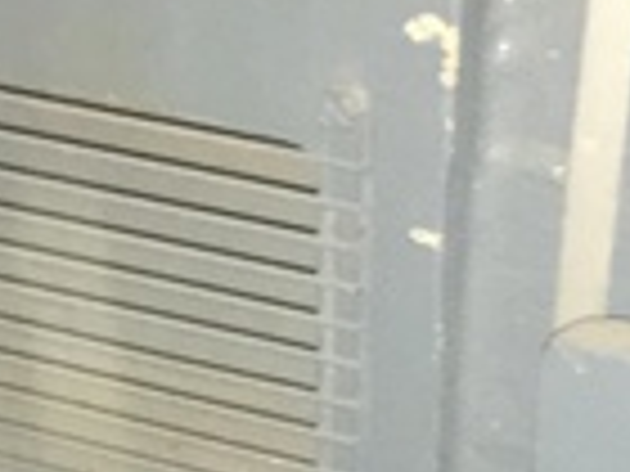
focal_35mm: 166
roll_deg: +0.1
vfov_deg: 8.9
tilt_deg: -25.2
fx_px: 3021
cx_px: 252
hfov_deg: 11.9
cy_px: 459
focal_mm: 4.15
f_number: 2.2
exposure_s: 1/16
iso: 125
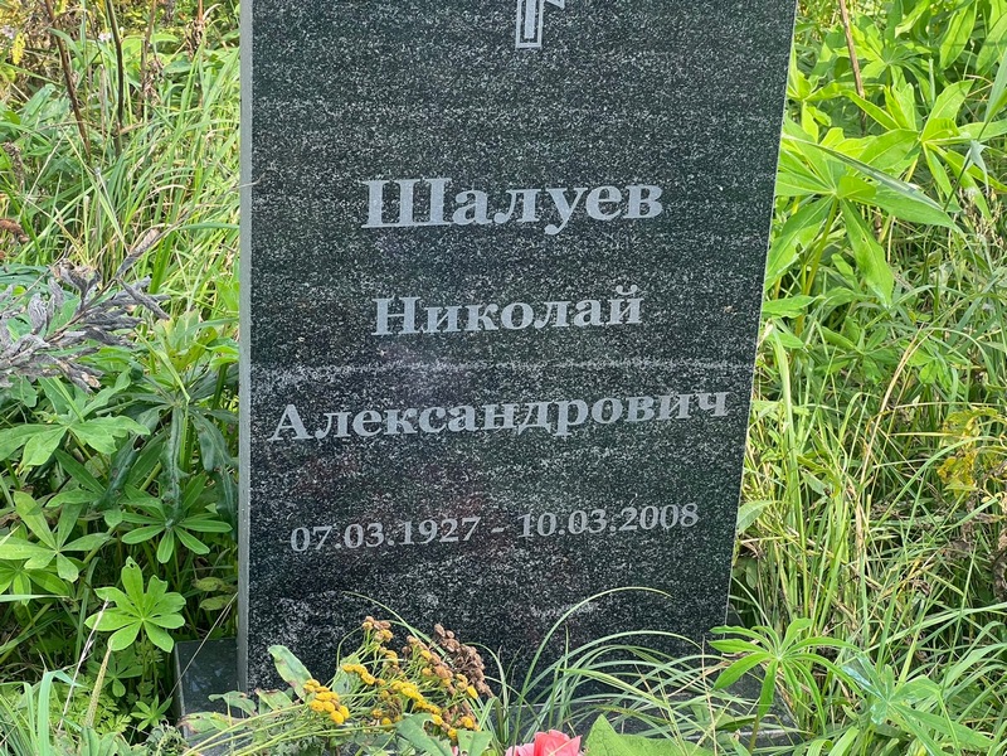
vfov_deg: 19.1
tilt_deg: -31.0
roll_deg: -0.8
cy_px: 378
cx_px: 504
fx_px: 2240
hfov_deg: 25.3
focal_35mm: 77
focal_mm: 9
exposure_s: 1/121
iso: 40
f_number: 2.8
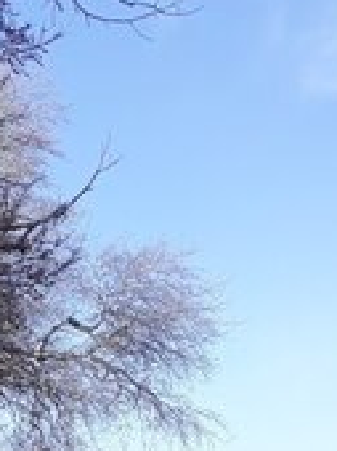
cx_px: 61
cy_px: 592
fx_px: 1028
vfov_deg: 22.1
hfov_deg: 18.4
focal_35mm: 79
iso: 40
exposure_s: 1/814
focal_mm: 3.6
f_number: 1.9
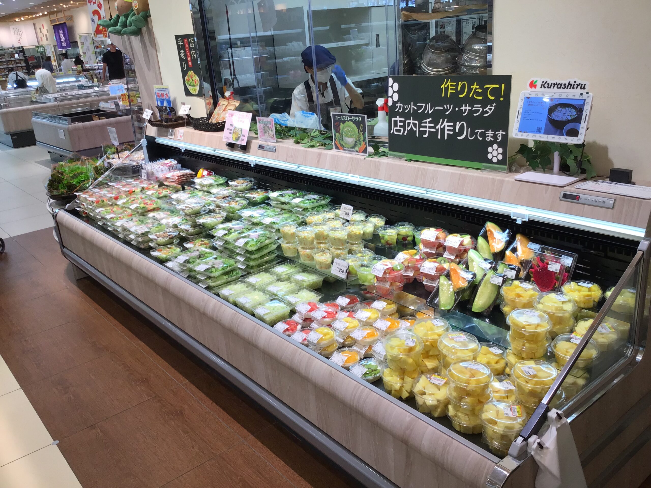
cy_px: 244
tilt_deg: -20.6
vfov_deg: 45.4
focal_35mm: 31
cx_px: 326
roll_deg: +4.2
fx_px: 583
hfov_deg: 58.4
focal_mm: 3.3
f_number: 2.4
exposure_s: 1/60
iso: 32
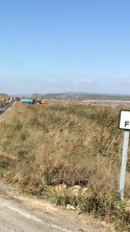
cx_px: -35
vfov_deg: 26.5
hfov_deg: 14.5
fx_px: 492
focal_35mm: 80
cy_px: 121
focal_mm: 4.12
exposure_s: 1/2740
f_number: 2.2
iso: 40
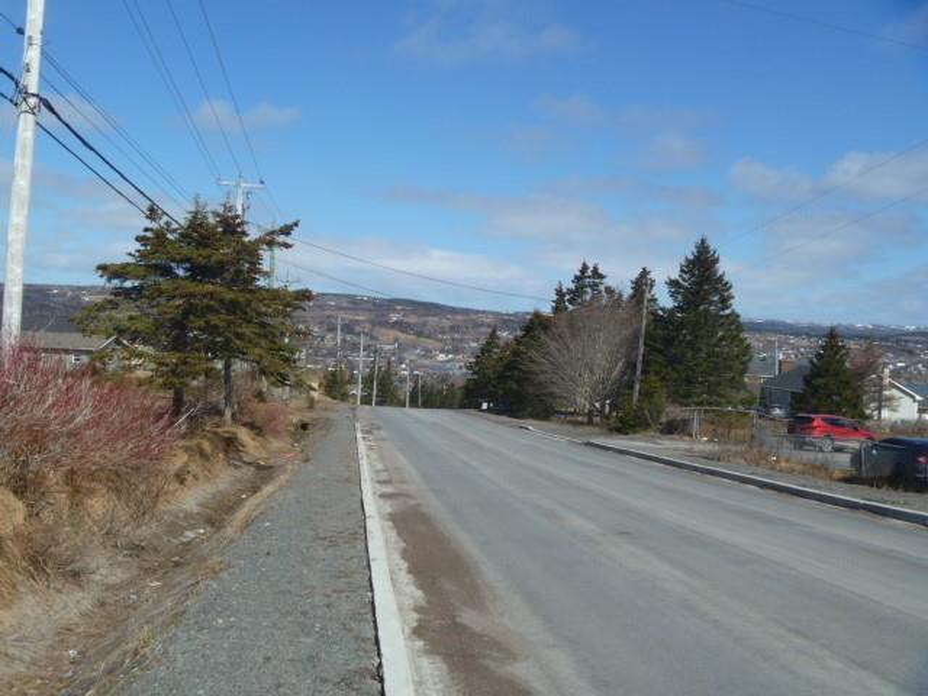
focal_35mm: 35
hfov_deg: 52.6
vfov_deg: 40.7
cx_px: 464
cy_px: 348
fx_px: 938
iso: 80
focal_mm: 6.3
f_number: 5.6
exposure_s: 1/320
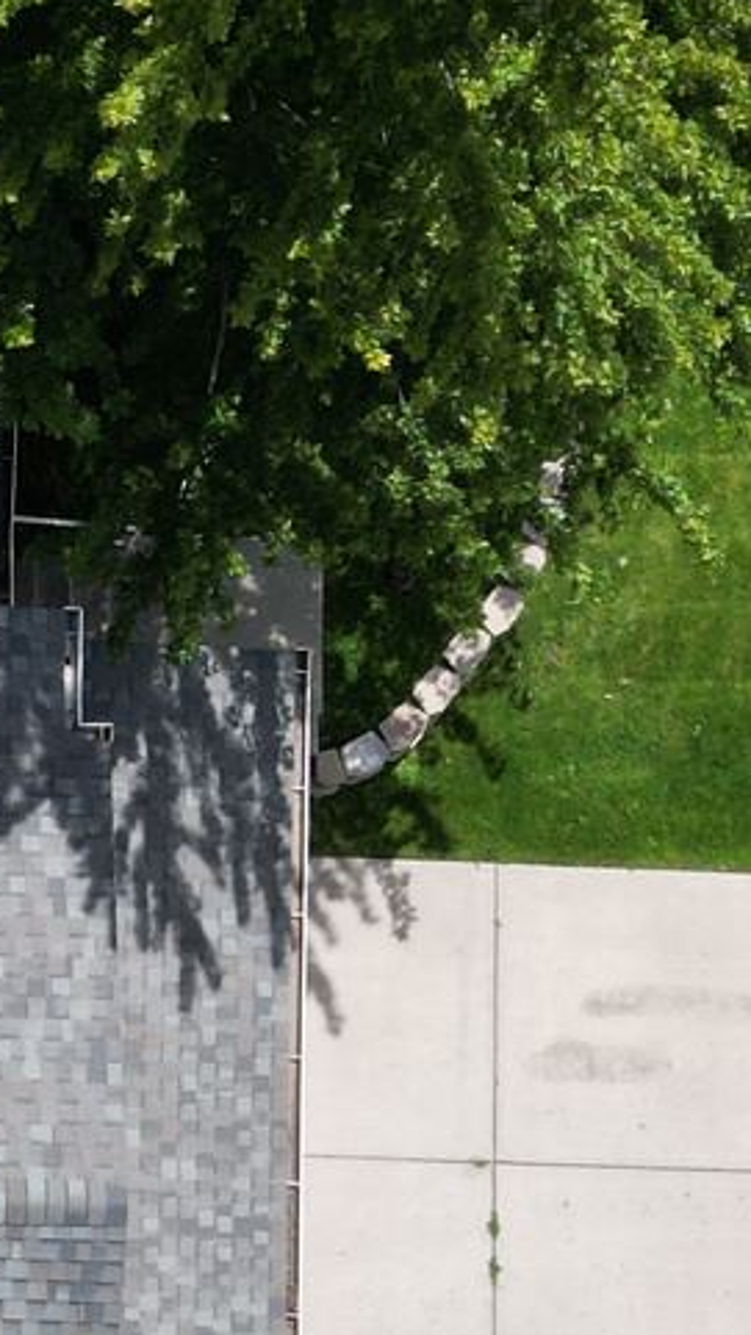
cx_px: -352
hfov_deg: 10.6
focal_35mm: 111
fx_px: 3931
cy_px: 886
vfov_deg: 19.2
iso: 140
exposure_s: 1/4000
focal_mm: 6.72
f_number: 1.7
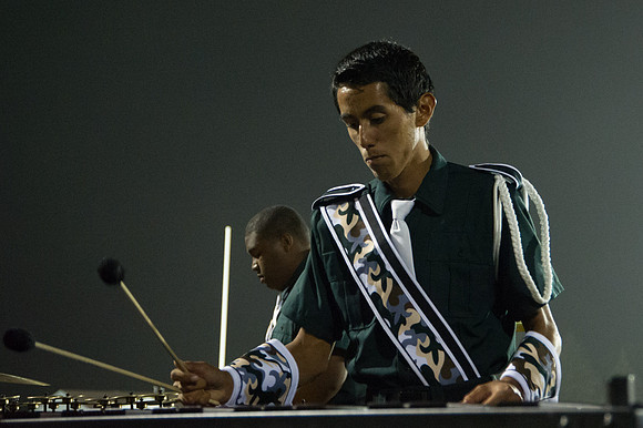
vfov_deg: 16.1
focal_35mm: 85
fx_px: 1517
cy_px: 233
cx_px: 403
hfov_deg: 23.9
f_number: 5.3
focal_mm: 66
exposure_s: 1/125
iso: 12800
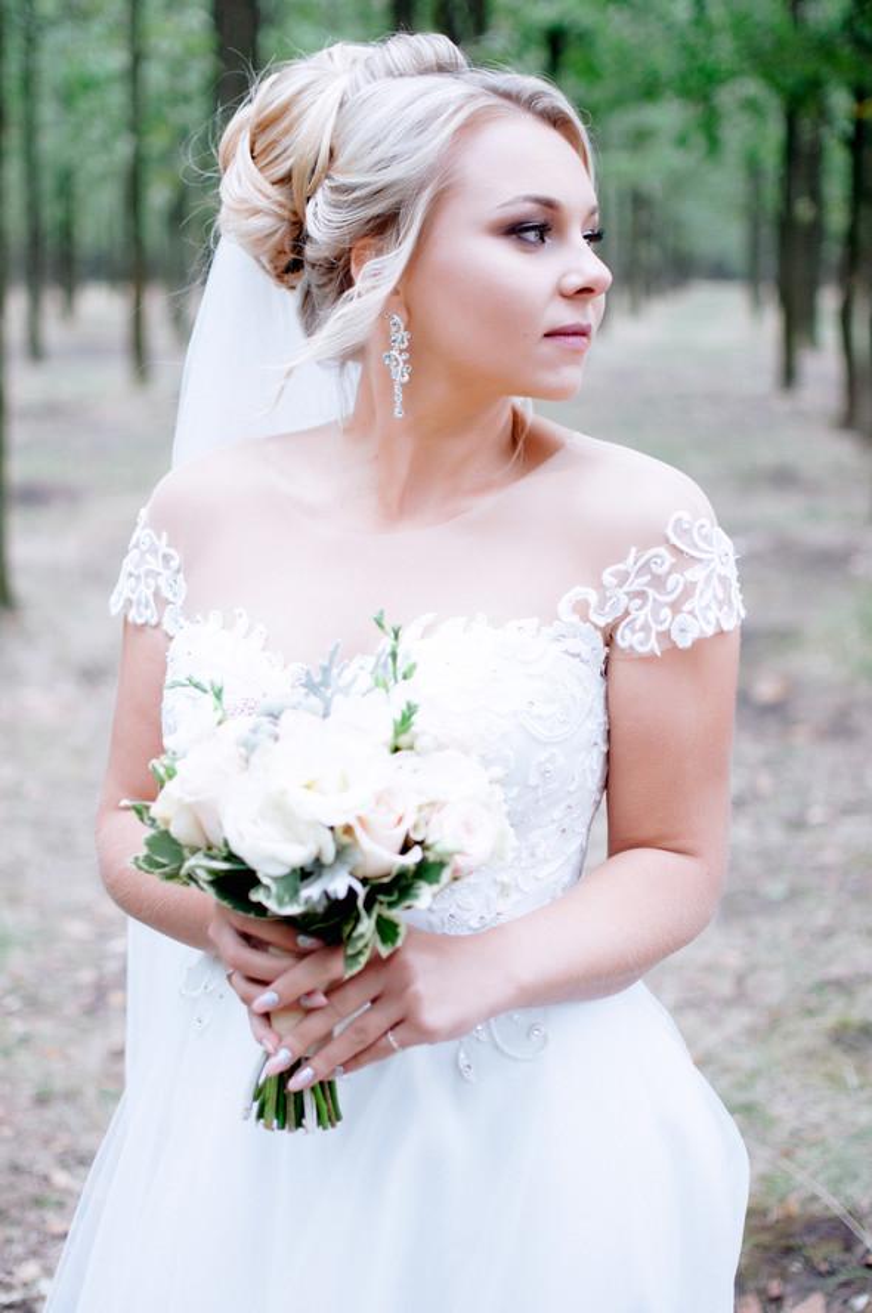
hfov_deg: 25.7
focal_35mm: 52
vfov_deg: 37.9
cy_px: 656
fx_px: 1912
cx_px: 436
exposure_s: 1/500
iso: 200
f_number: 1.8
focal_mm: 35
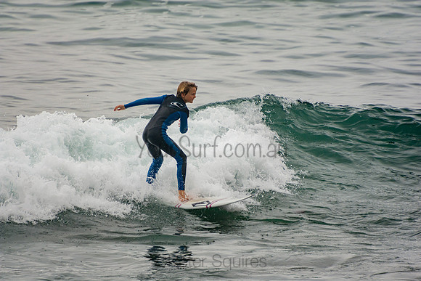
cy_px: 140
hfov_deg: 3.4
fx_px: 7018
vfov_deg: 2.3
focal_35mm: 600
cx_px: 210
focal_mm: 400
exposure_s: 1/1250
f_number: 5.6
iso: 220
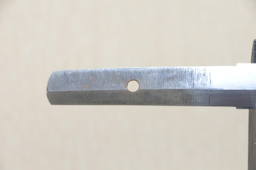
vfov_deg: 6.8
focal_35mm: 202
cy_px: 85
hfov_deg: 10.2
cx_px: 128
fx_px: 1439
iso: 400
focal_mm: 135
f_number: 11
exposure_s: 1/1.6
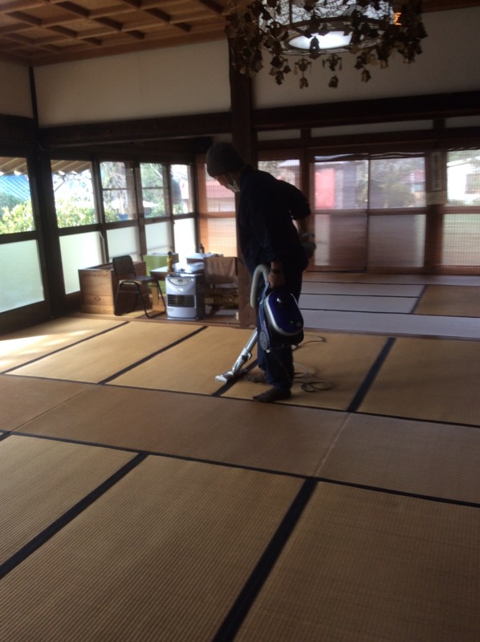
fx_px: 593
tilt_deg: -14.9
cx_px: 240
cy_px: 321
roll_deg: +3.4
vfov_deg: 56.9
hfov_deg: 44.1
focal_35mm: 32
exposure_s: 1/25
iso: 40
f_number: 2.4
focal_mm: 3.3
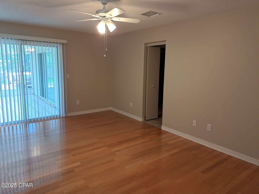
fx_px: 180
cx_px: 130
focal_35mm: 24
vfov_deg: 56.8
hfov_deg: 71.6
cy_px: 97
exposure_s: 1/60.2
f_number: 1.8
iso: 50
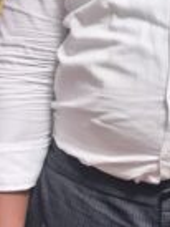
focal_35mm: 172
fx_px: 1125
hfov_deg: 8.6
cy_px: 81
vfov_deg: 11.5
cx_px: 157
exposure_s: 1/100
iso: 800
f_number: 1.8
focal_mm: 5.4
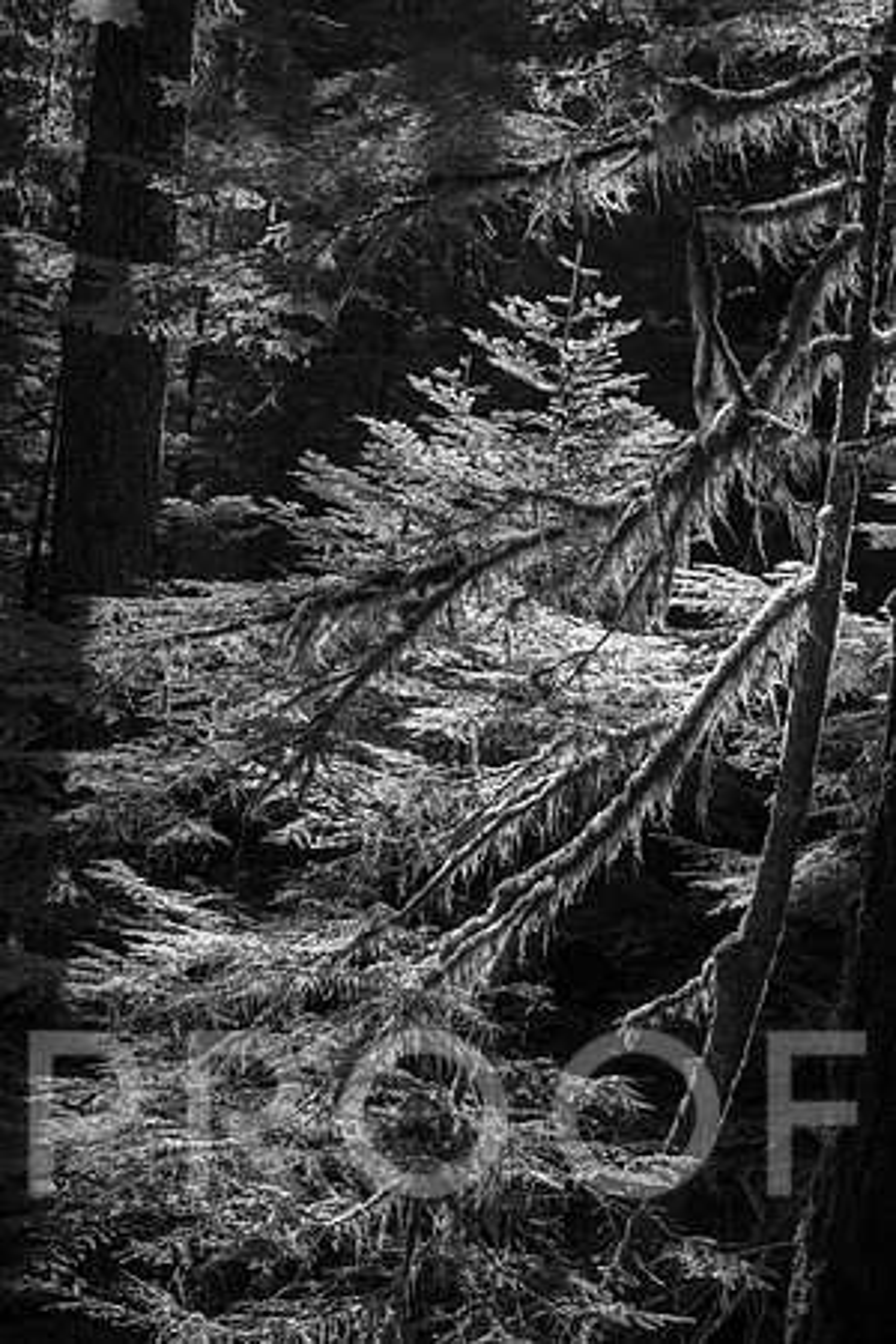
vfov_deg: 32.9
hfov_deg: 22.3
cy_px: 672
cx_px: 448
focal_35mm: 61
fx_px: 2277
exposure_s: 1/1000
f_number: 6.3
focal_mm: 41
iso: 1250
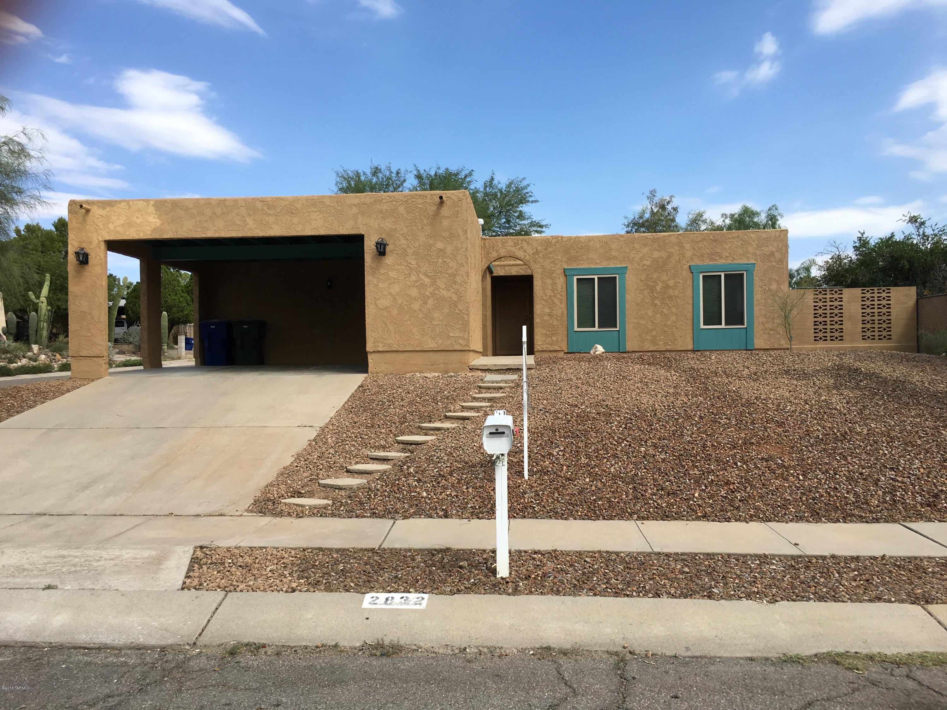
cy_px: 355
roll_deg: +1.2
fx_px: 793
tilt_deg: +0.3
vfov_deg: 48.2
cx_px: 474
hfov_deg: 61.7
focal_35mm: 29
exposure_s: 1/1326
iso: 25
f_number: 2.2
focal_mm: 4.15
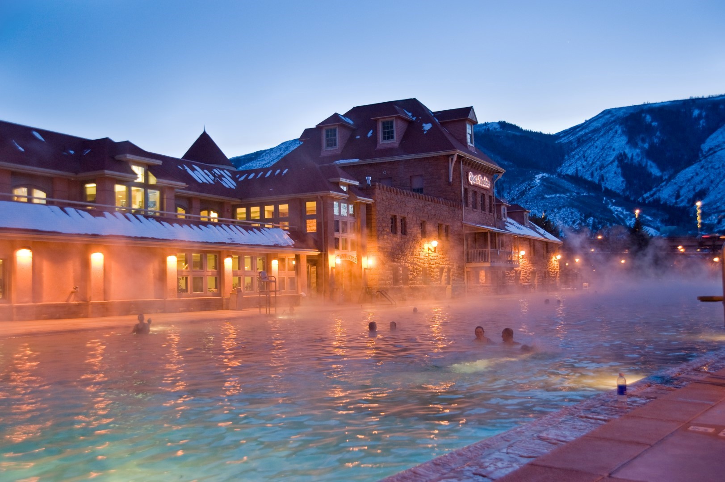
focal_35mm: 38
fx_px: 765
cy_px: 241
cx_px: 362
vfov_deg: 35.0
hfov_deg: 50.7
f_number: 4
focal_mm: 38
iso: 1000
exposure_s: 1/15
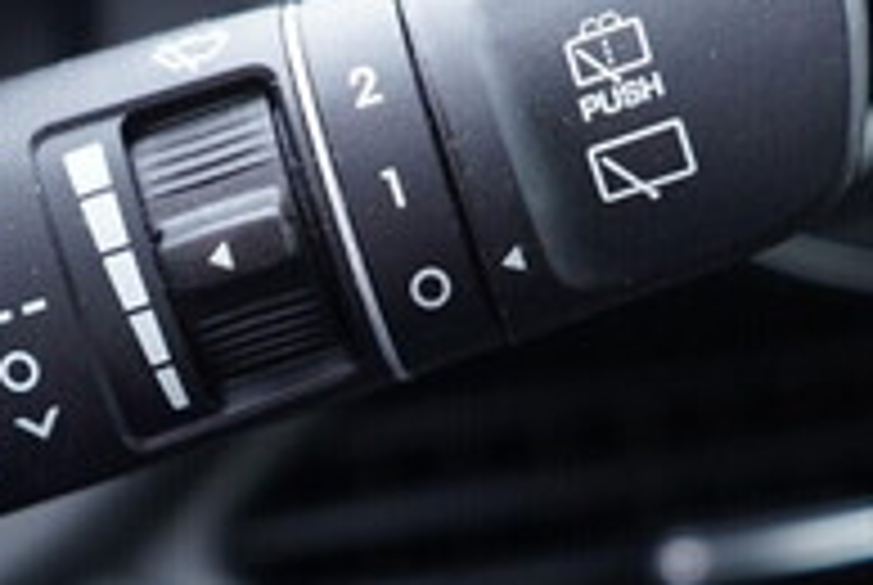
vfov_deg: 13.4
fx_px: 2477
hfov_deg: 19.6
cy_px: 416
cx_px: 99
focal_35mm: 102
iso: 500
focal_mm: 24
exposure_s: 1/40
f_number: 2.8
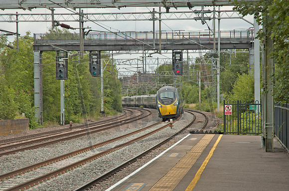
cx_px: 144
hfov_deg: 19.5
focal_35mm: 105
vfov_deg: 13.0
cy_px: 96
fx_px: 840
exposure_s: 1/500
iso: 320
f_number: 5.6
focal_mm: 70
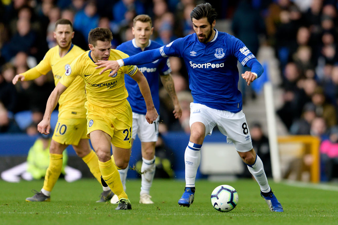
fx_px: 5634
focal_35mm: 600
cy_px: 112
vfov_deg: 2.3
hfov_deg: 3.4
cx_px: 169
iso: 1250
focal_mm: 400
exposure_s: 1/2000
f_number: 2.8
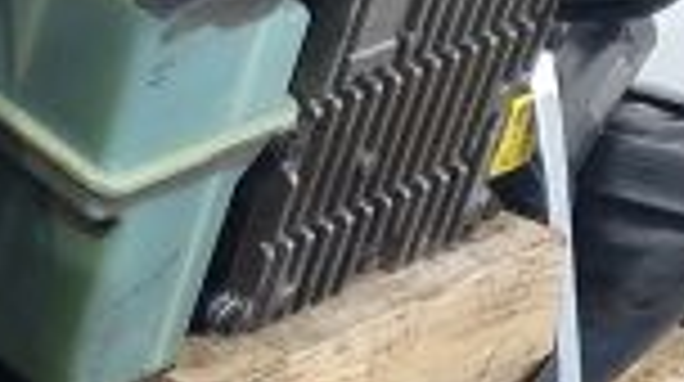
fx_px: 1793
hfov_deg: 20.3
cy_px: -112
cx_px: -130
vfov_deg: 11.8
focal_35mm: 99
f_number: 1.8
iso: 80
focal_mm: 6.4
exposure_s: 1/50
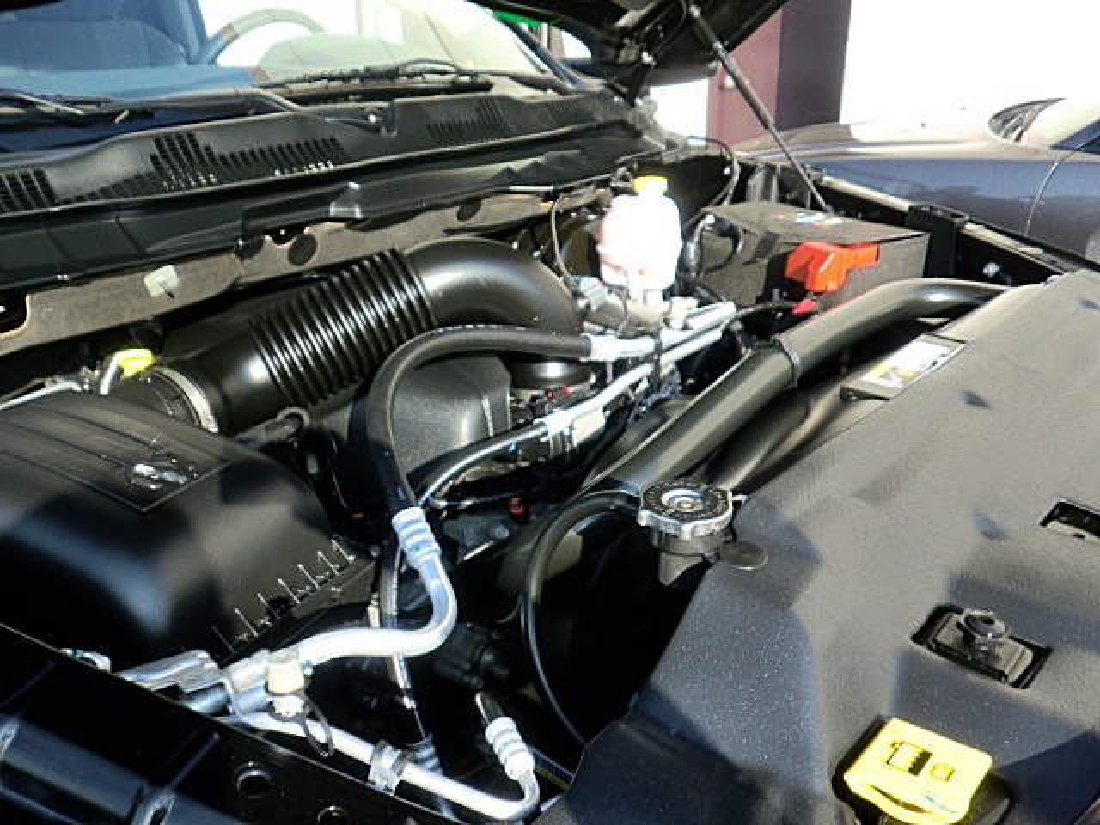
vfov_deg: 45.4
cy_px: 412
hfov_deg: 58.4
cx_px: 550
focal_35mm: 31
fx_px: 985
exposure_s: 1/250
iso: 64
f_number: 2.8
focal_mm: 5.58
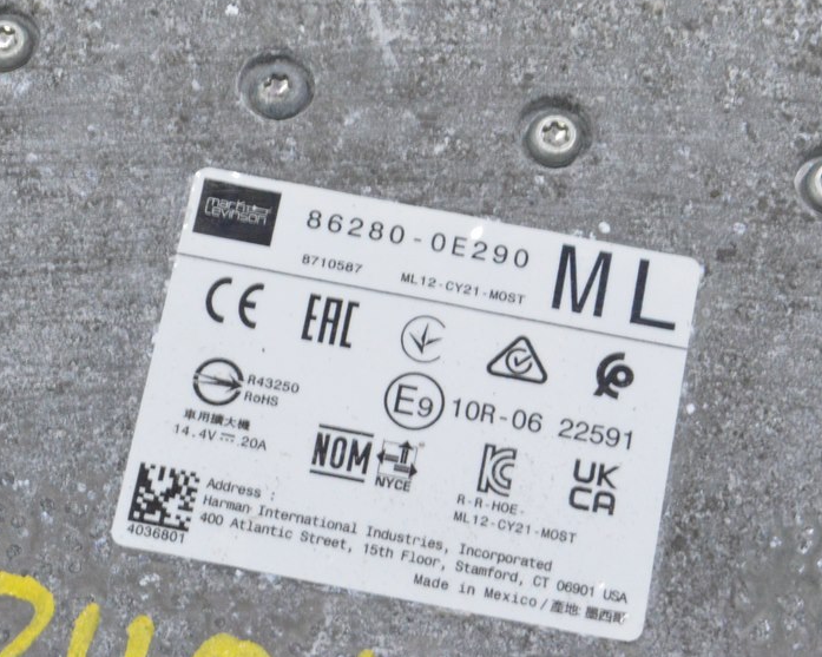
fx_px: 2765
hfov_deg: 16.9
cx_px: 389
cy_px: 259
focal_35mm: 114
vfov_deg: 13.5
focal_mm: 55
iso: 6400
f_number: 20
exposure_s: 1/20
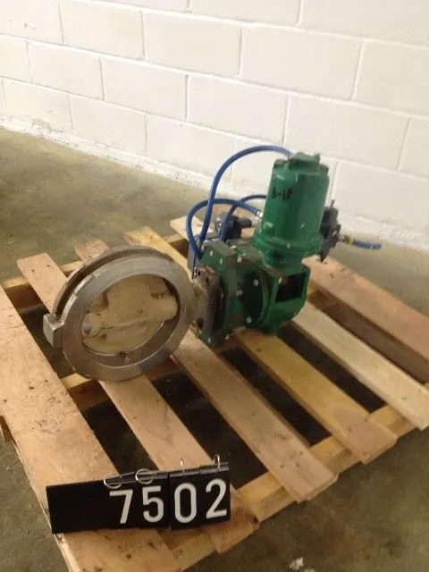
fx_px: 578
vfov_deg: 52.6
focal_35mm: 35
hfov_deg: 40.7
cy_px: 286
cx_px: 214
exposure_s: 1/20
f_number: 2.4
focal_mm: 4.28
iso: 250
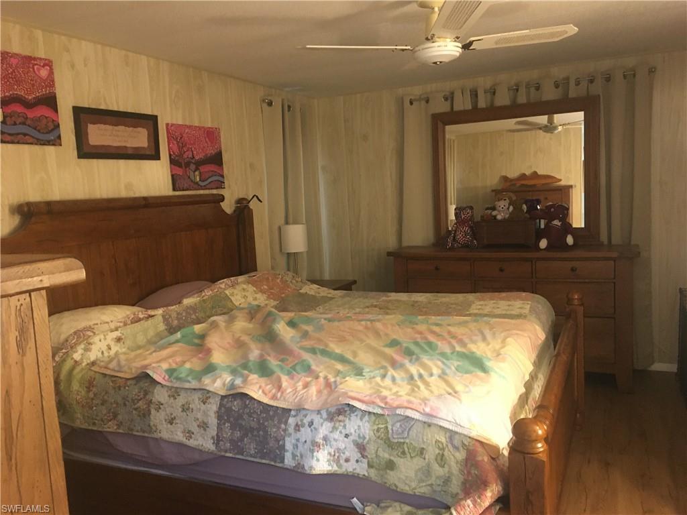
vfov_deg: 48.2
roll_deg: +3.2
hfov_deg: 61.7
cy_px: 258
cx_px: 344
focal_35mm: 29
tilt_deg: -7.2
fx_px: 576
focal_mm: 4.15
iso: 200
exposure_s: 1/15
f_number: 2.2
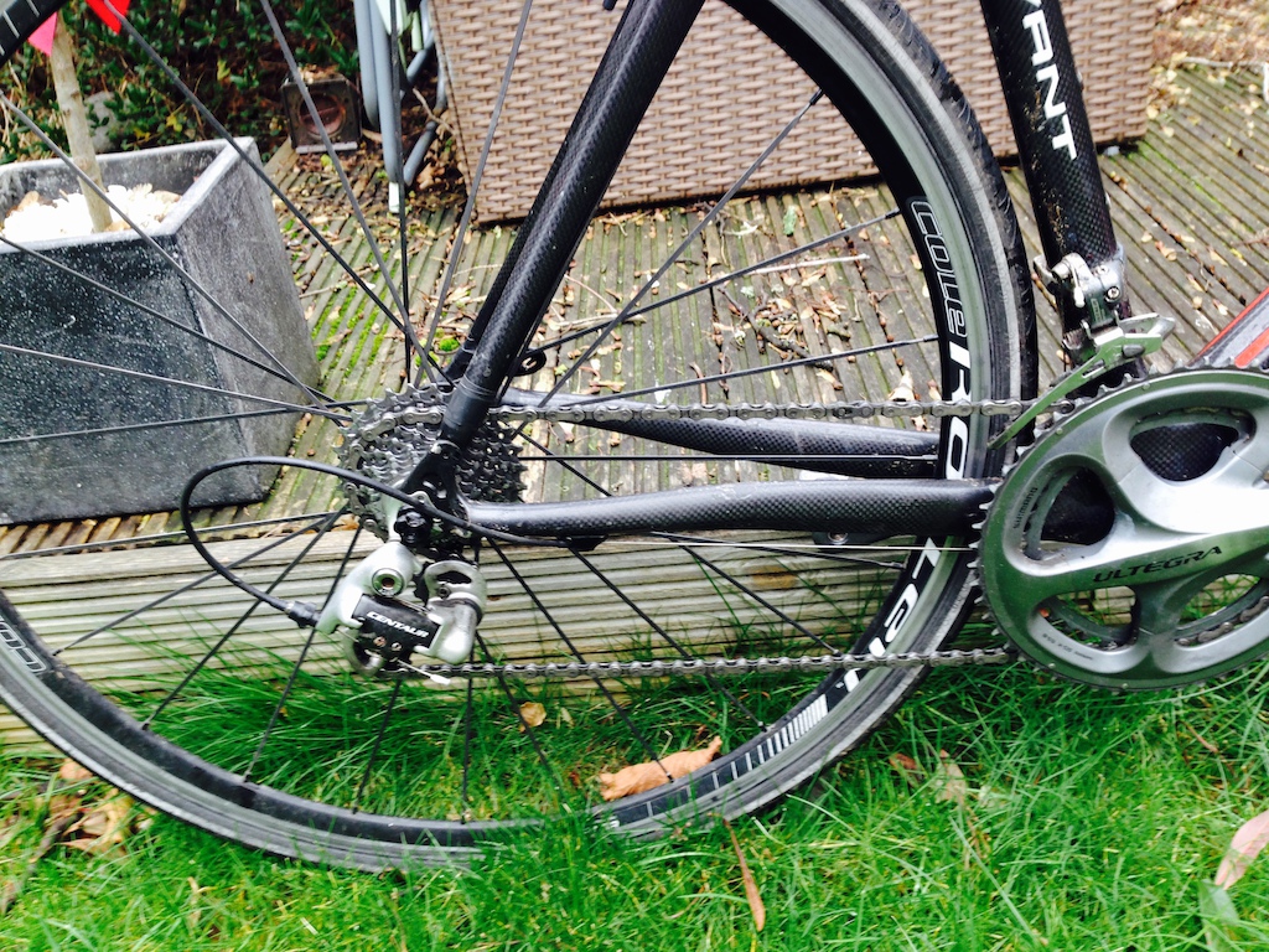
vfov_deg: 42.9
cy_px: 476
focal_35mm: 33
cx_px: 634
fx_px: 1210
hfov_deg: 55.4
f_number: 2.4
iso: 50
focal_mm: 4.12
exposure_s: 1/40
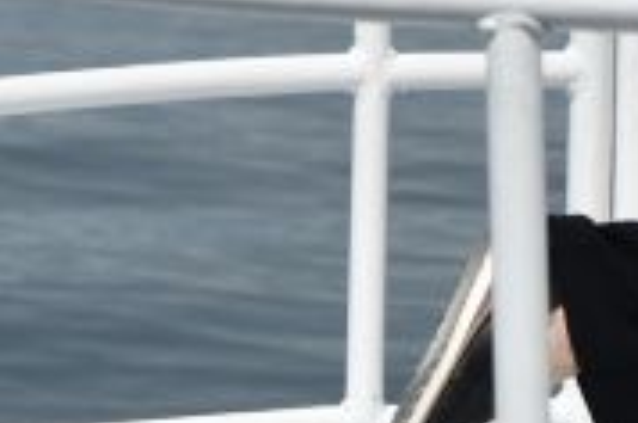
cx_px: 168
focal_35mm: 270
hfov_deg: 7.6
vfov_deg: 5.0
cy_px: -317
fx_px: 4776
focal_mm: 60
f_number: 5
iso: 400
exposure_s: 1/8000
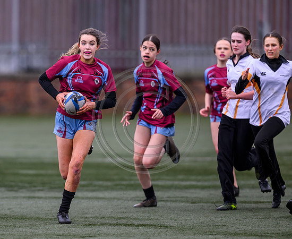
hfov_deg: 3.4
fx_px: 4855
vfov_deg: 2.8
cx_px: 74
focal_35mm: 557
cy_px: 121
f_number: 3.5
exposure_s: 1/1250
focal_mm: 400
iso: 500
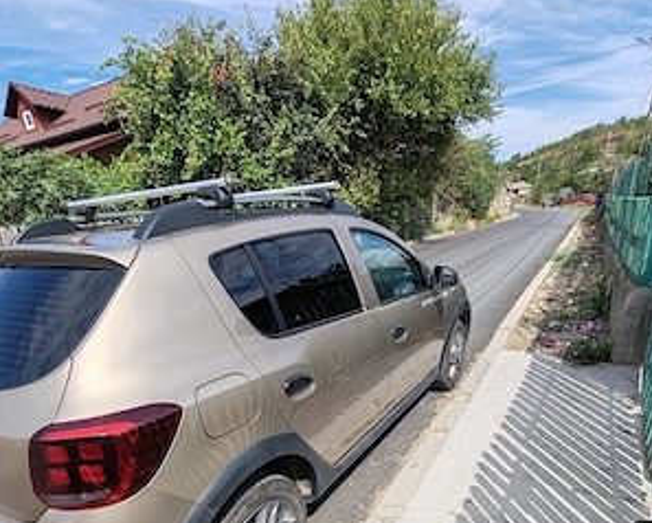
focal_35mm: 21
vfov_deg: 61.6
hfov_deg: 77.6
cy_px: 398
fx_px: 405
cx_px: 327
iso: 50
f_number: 2.2
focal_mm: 1.96
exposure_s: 1/1600
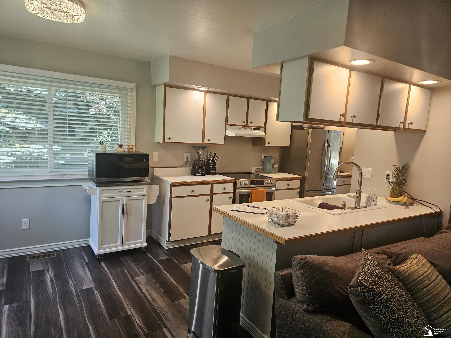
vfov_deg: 58.9
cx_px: 226
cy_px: 169
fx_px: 300
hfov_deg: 73.9
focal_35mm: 23
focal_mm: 5.4
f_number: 1.8
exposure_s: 1/120
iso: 160
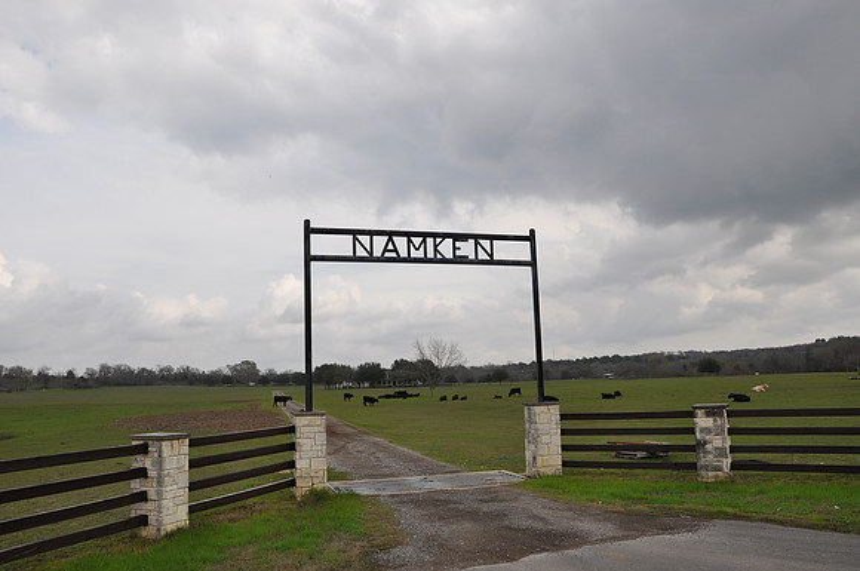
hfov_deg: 67.5
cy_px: 286
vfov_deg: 47.8
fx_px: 644
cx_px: 430
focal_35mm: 27
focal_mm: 18
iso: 200
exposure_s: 1/250
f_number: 8
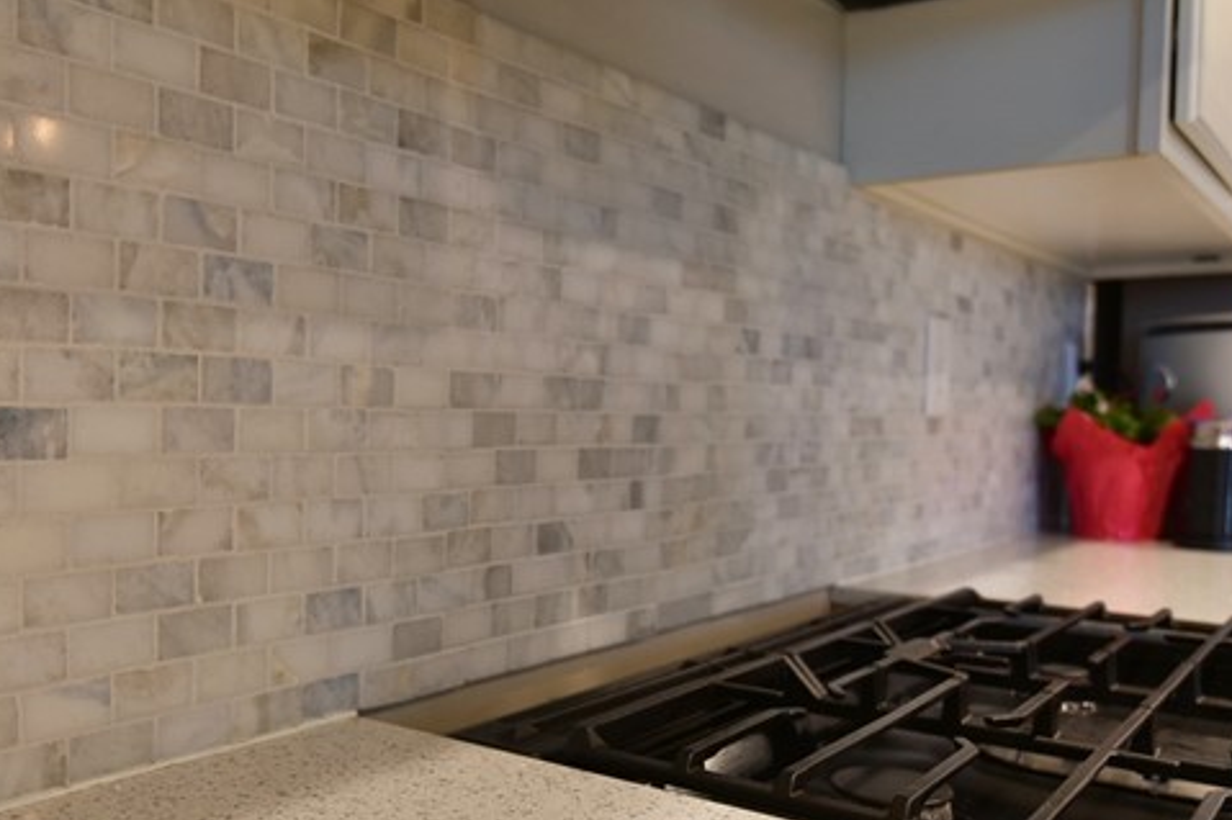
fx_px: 1163
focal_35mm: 34
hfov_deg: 54.9
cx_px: 437
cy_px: 476
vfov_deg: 38.8
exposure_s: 1/60
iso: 640
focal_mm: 15
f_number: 2.8
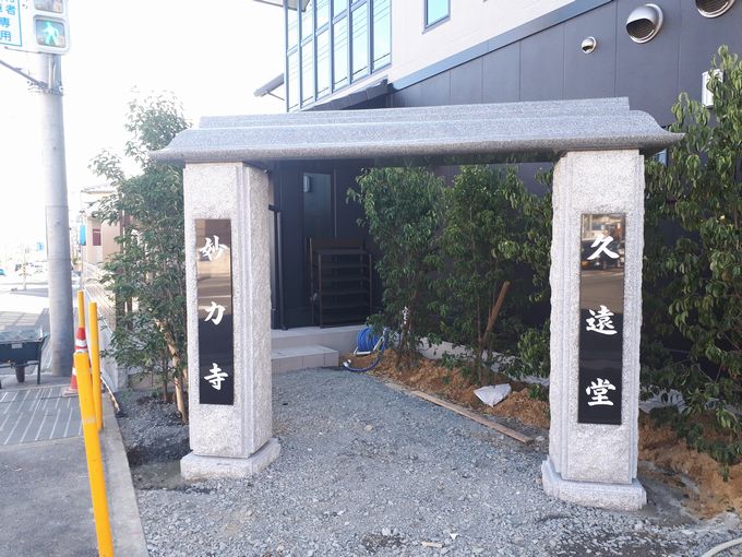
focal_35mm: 27
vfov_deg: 51.4
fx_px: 579
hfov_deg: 65.3
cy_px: 278
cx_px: 371
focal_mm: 3.6
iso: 40
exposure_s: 1/105
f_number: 1.9
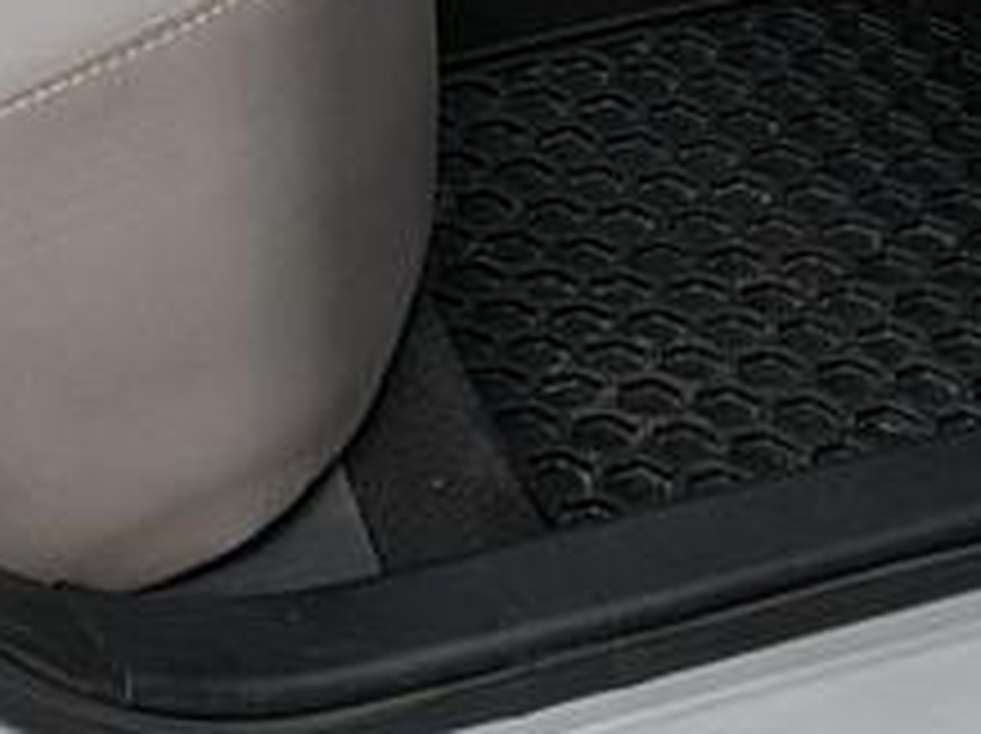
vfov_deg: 9.3
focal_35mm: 147
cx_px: 389
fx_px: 4161
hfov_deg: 13.4
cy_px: -851
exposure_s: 1/836
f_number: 1.89
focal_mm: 5.43
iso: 39
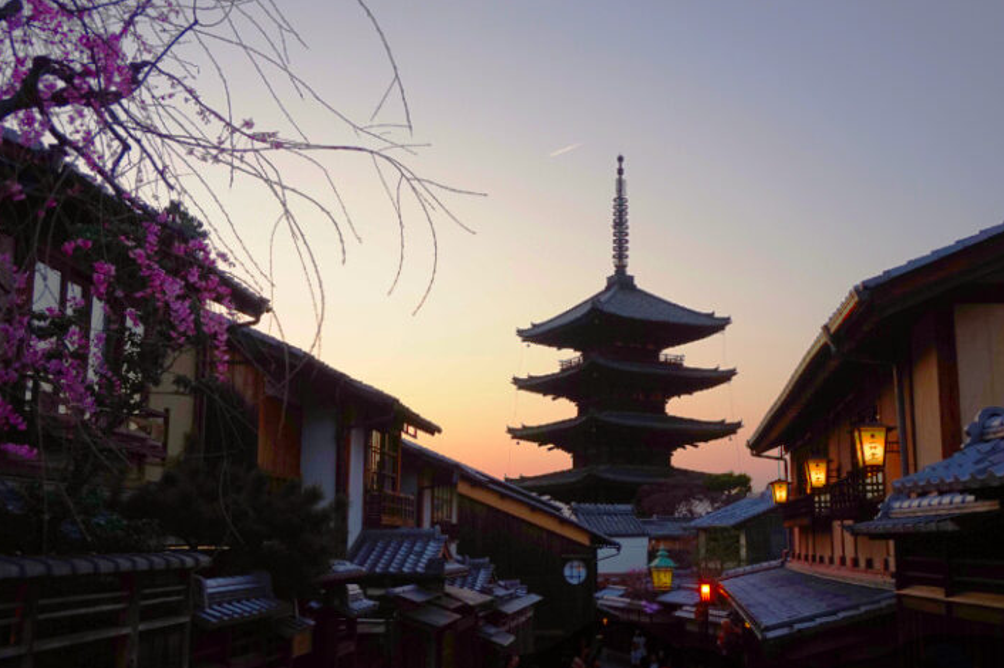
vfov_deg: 35.4
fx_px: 1047
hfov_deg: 51.2
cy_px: 360
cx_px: 539
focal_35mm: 38
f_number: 4.5
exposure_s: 1/60
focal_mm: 23
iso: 100
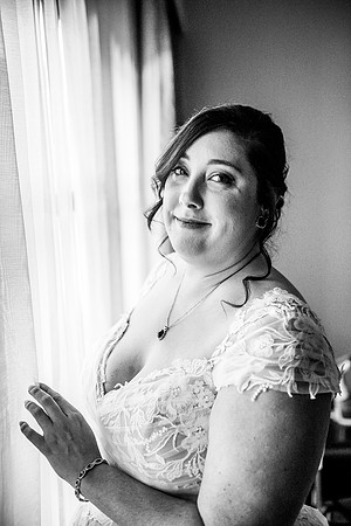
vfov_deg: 44.5
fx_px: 643
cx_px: 176
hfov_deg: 30.5
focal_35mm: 44
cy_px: 263
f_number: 2.8
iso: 1600
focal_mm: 44
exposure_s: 1/800
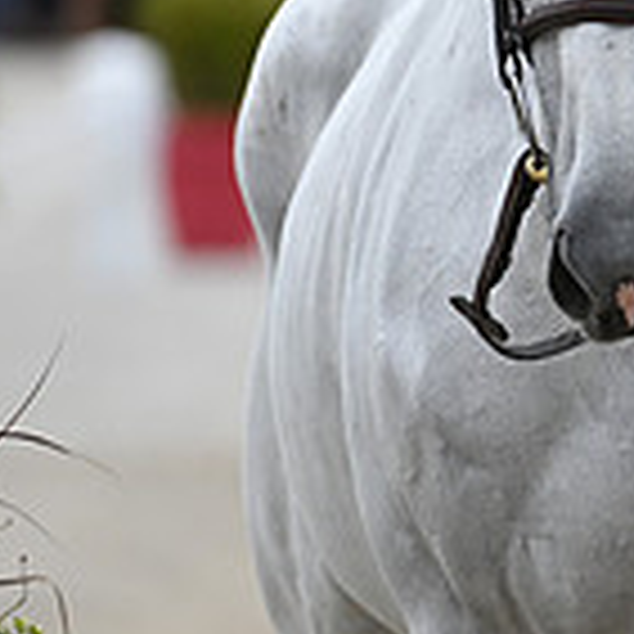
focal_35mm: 1402
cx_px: 1174
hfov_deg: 1.2
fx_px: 29051
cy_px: -74
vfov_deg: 1.3
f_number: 5.6
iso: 560
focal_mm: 400
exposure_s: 1/1600
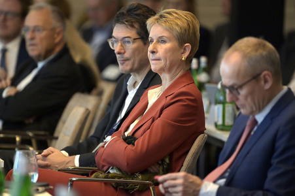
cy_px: 98
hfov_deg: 4.1
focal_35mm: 500
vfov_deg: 2.7
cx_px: 148
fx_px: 4094
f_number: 5.6
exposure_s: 1/250
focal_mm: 500
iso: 8000
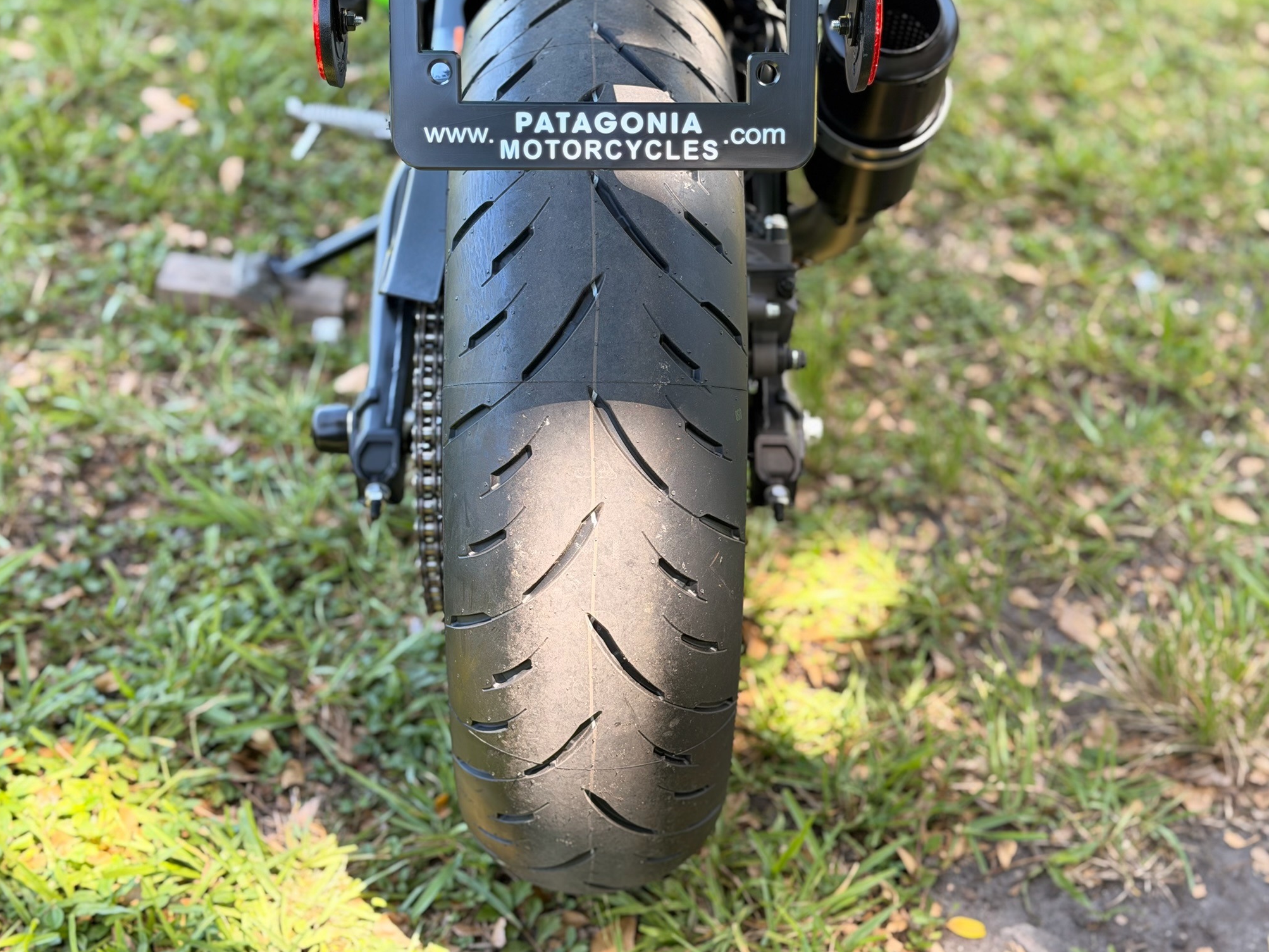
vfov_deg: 29.7
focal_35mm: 49
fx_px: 1797
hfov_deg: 38.9
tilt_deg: -33.4
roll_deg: -6.4
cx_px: 625
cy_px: 469
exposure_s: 1/278
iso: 64
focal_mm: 6.76
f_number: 1.78
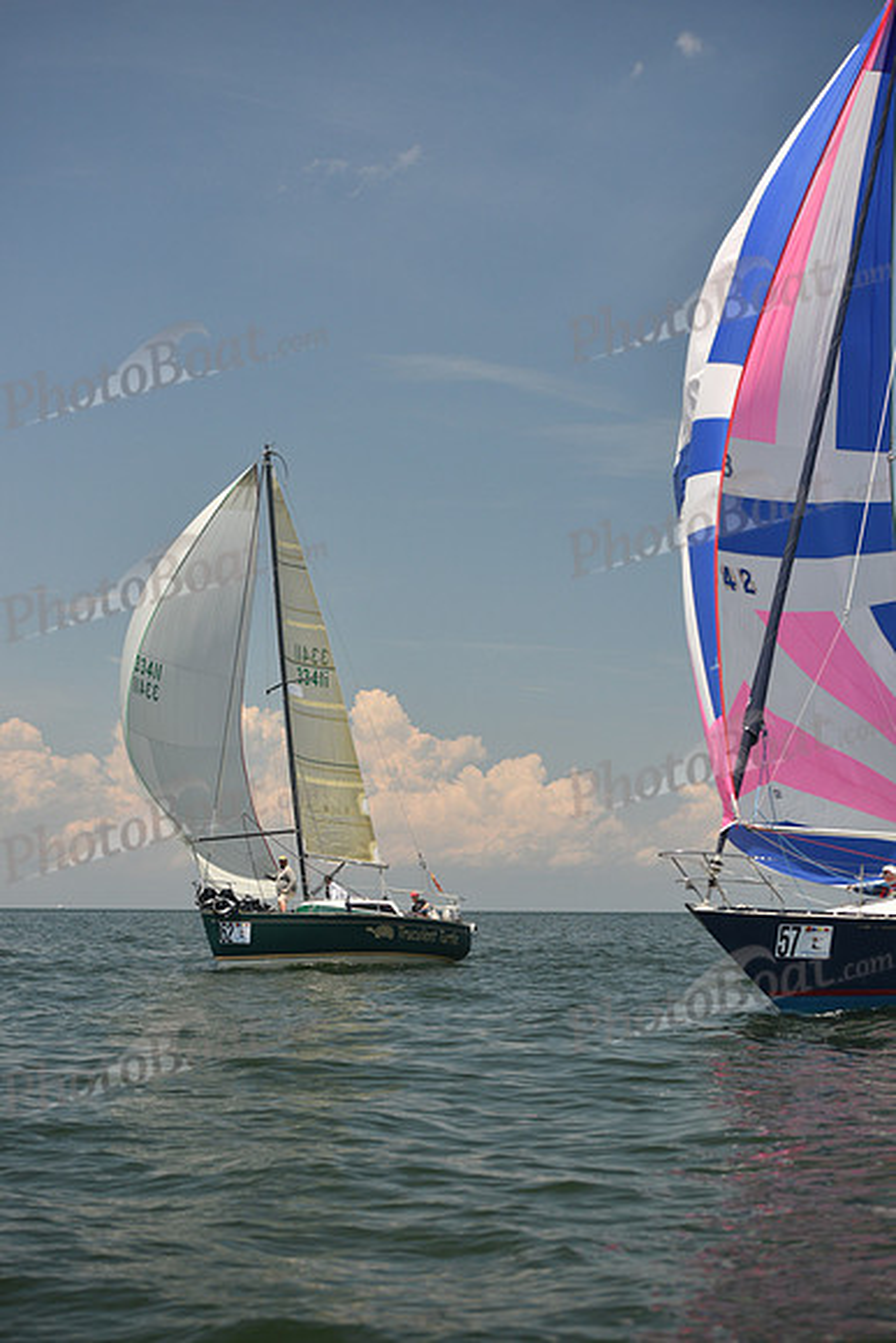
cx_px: 448
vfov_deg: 28.8
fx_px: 2612
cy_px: 672
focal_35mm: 70
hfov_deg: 19.5
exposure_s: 1/2000
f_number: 4
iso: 320
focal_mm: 70
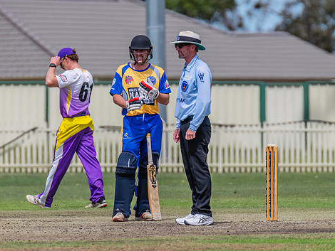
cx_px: 146
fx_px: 6952
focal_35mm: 718
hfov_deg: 2.8
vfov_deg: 2.1
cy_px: 130
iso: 800
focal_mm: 600
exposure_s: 1/2500
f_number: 8
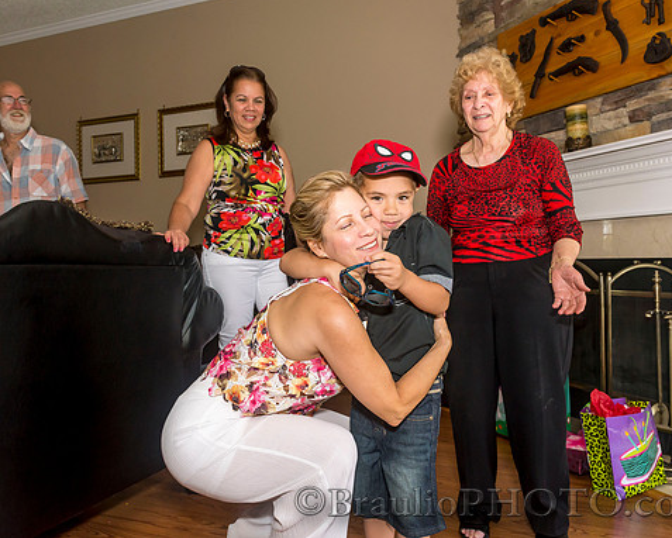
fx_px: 597
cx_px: 322
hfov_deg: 58.7
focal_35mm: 30
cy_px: 266
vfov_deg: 48.5
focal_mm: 24
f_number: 9
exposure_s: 1/160
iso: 1400
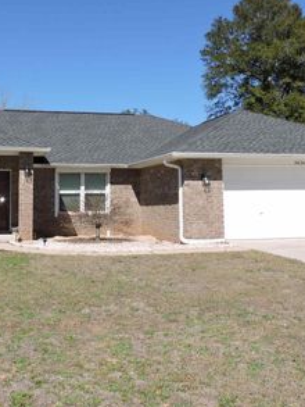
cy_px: 152
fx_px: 481
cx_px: 110
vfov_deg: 45.4
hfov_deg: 34.9
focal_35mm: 41
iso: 125
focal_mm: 4.3
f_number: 3.3
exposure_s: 1/1600
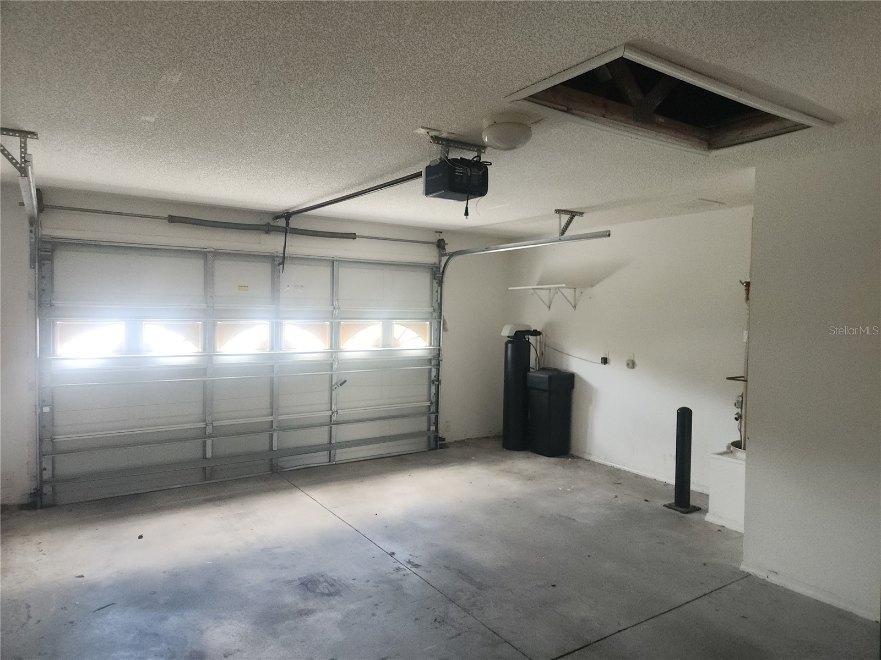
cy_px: 330
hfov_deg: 73.9
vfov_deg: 58.9
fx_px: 585
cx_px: 440
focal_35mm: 23
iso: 400
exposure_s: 1/120
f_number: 1.8
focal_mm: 5.4
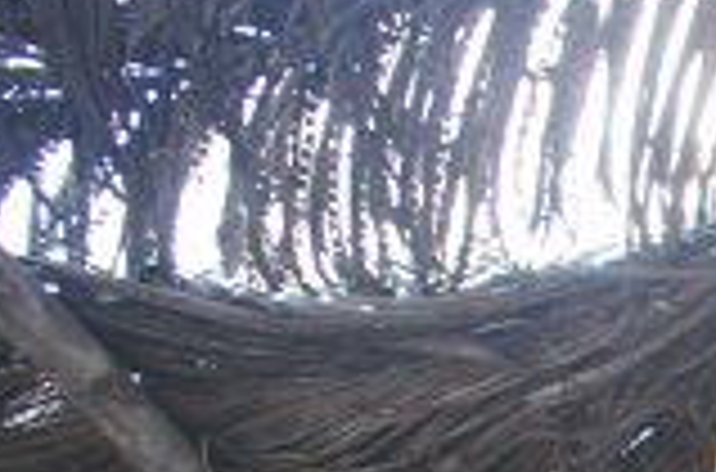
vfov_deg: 9.3
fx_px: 2697
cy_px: 987
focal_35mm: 136
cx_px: 1763
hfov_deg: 12.0
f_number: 5
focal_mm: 18
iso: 100
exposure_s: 1/60
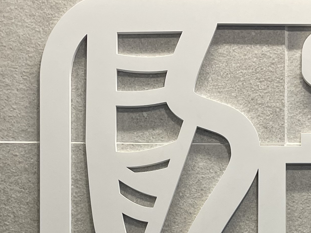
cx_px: 253
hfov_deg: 22.7
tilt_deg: +0.4
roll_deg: +0.4
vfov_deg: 16.2
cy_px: 321
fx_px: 764
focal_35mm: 85
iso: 80
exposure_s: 1/120
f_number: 1.6
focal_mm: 4.2
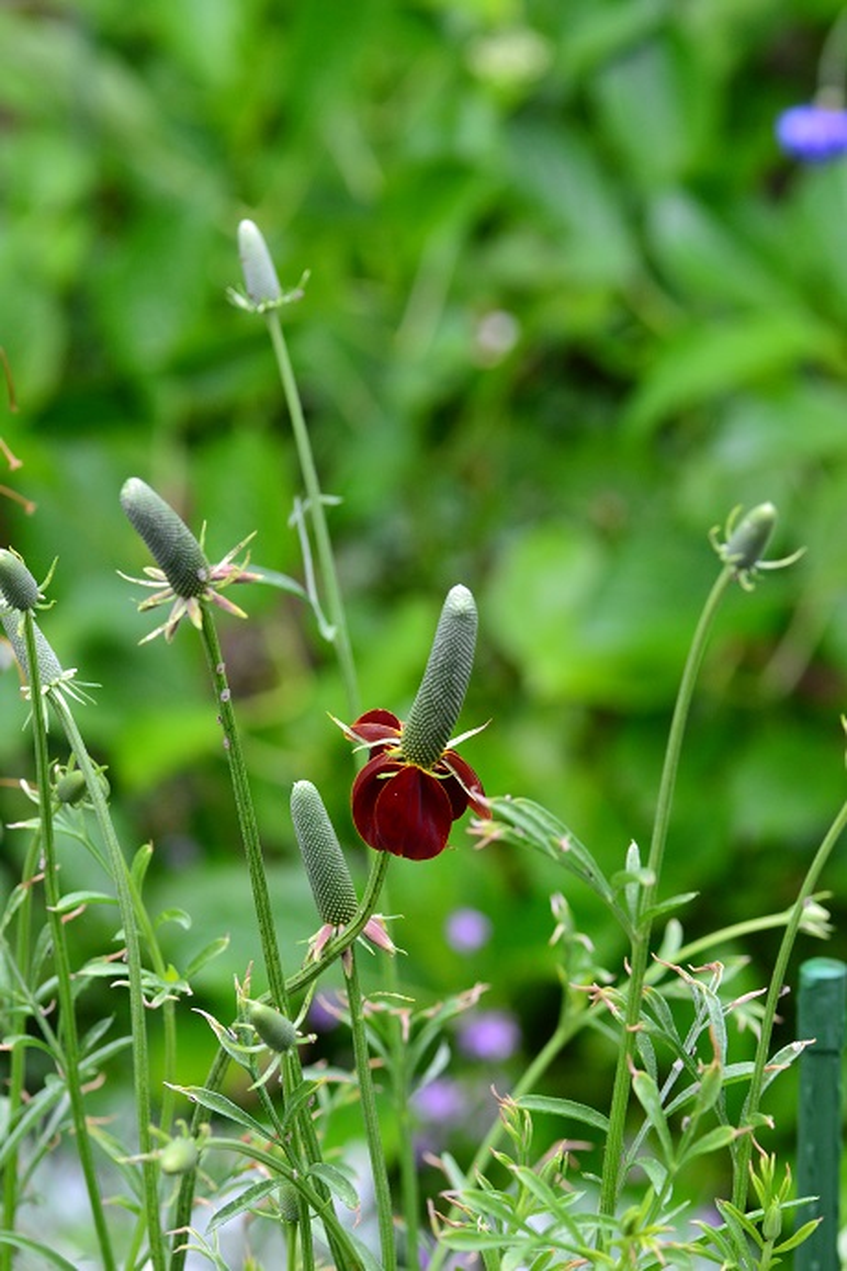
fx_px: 4766
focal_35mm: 135
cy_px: 636
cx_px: 424
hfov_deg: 10.2
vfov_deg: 15.2
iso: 640
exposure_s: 1/125
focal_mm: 90
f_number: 9
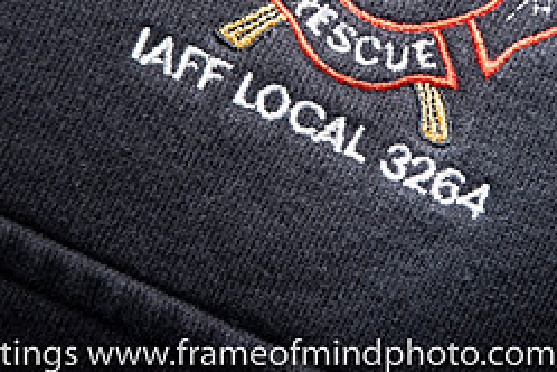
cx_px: 445
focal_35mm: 217
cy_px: -59
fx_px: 3357
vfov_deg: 6.3
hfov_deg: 9.5
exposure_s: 1/50
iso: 1600
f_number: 4
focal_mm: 62
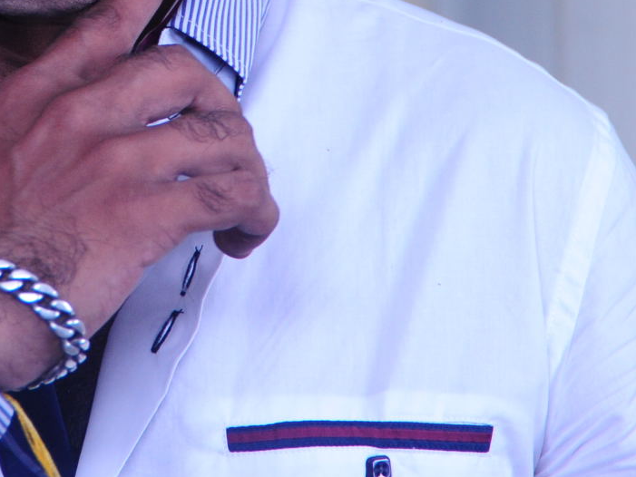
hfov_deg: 5.9
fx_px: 6193
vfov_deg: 4.4
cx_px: 85
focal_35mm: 337
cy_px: -120
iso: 1250
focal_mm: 120
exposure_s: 1/100
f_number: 5.6
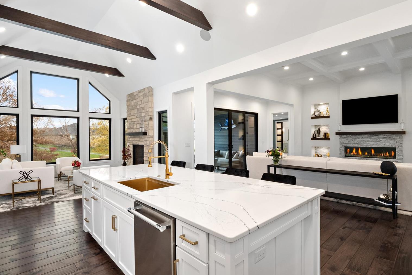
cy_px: 138
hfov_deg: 86.9
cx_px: 213
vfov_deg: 64.6
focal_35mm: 19
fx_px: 217
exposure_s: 1/100
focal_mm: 9
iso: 640
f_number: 9
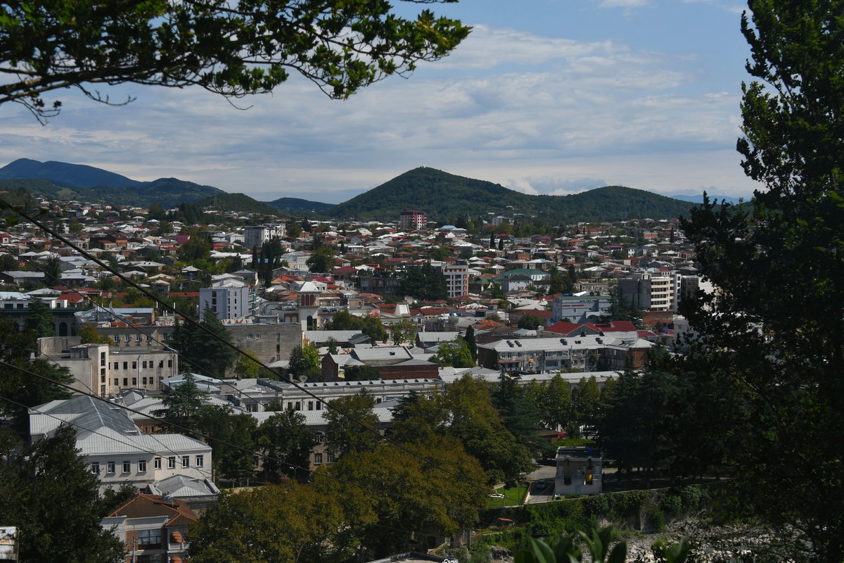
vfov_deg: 20.6
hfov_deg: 30.5
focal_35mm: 66
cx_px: 422
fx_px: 1547
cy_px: 282
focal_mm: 44
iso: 100
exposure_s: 1/125
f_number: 8
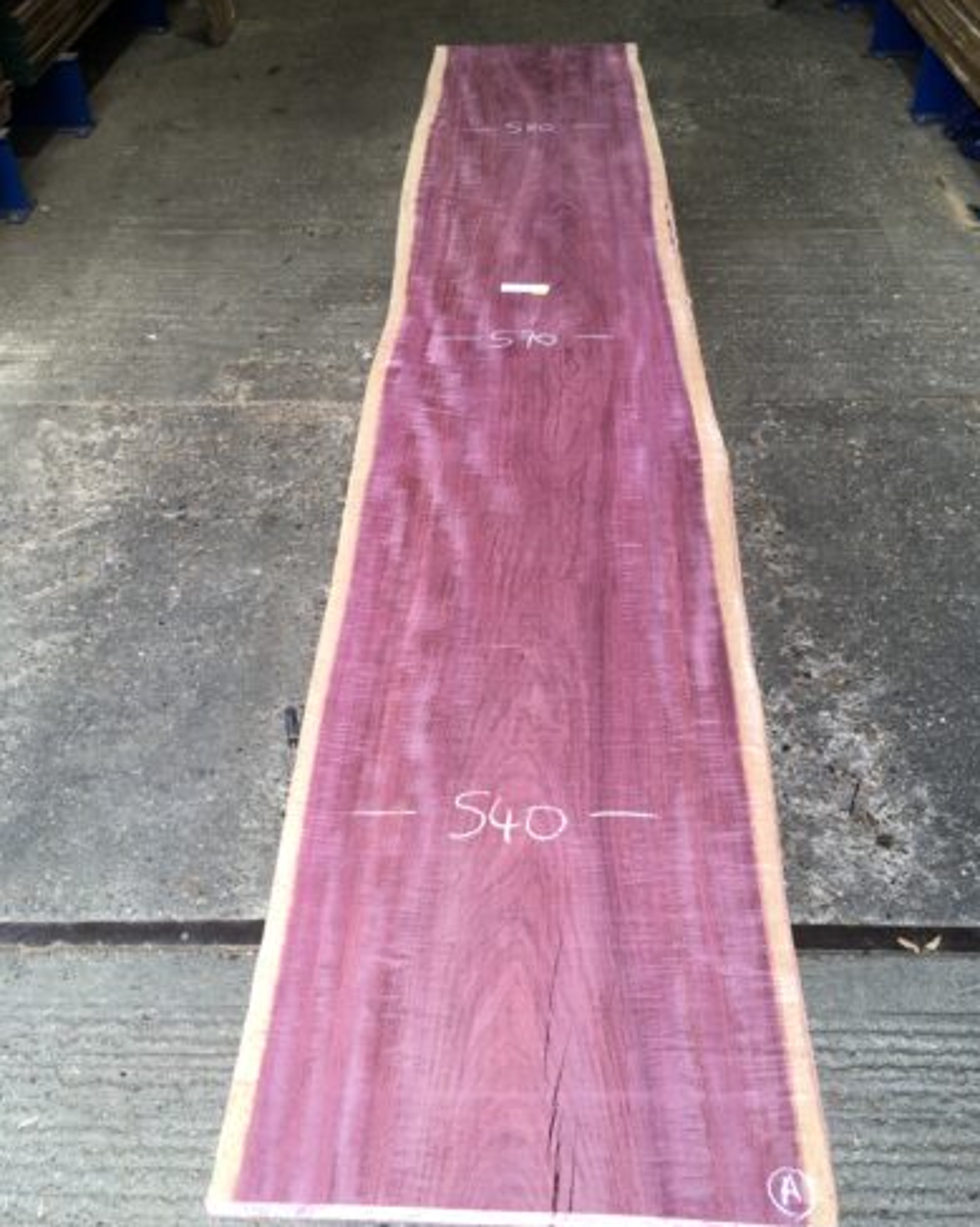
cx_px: 501
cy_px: 608
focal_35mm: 31
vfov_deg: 57.2
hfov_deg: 47.1
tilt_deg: -42.4
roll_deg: +1.5
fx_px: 1125
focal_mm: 4.15
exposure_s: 1/50
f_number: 2.2
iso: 25
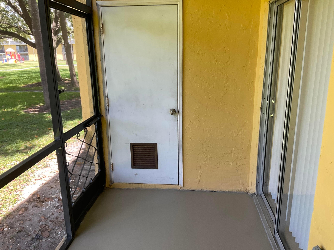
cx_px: 167
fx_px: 280
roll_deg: +2.3
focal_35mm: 29
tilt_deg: -15.0
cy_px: 125
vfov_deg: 48.2
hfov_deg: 61.7
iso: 40
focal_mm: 3
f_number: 1.8
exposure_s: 1/122
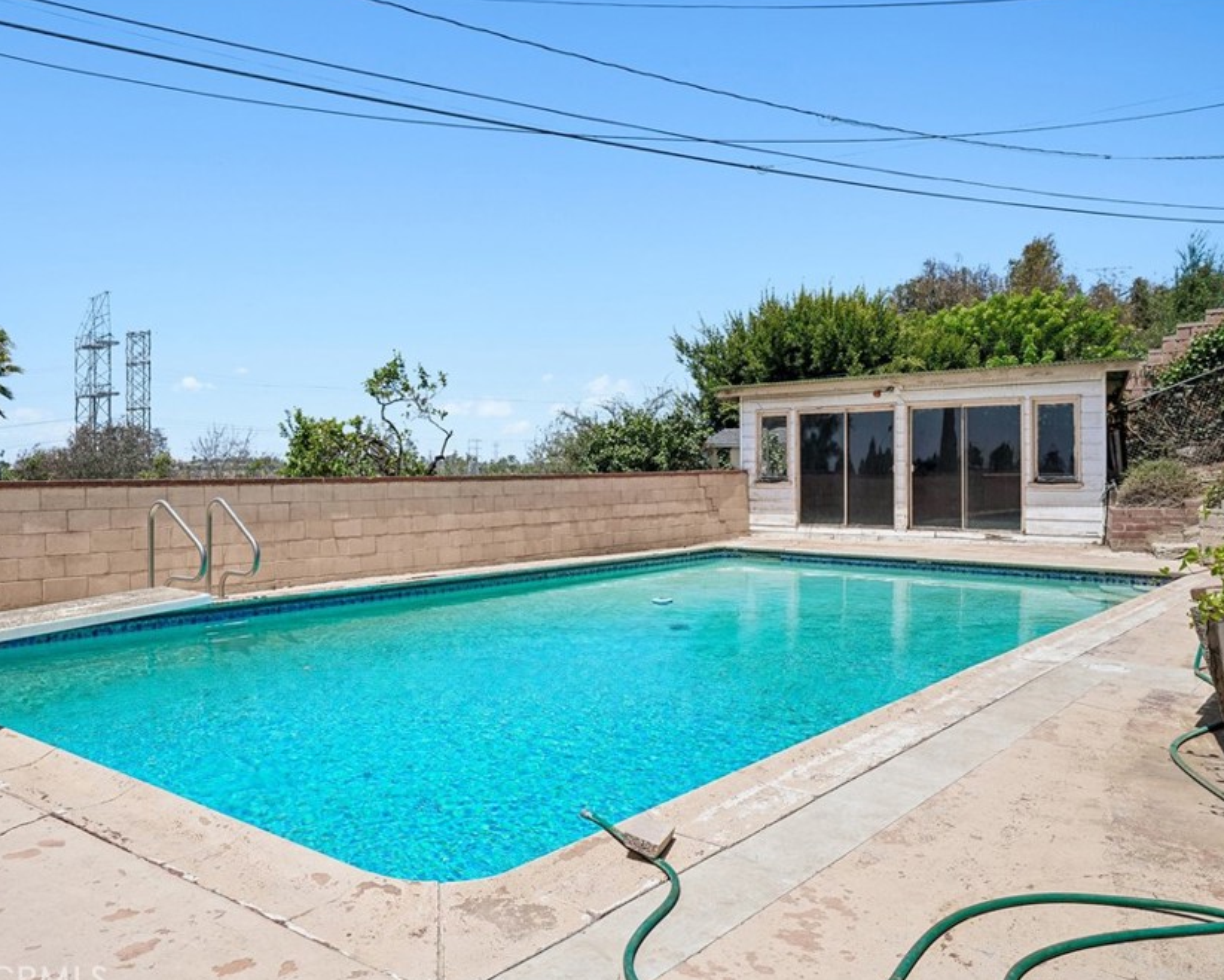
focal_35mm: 28
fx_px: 1015
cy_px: 494
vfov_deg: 51.6
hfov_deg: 61.9
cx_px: 518
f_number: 8
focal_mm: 24
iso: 125
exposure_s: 1/800
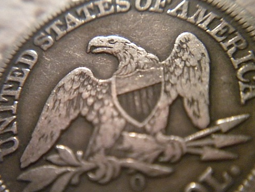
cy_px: 100
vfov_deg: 36.0
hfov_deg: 46.7
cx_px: 115
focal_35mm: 40
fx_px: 295
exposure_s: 1/8.8
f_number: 3.1
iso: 455
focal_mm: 6.3
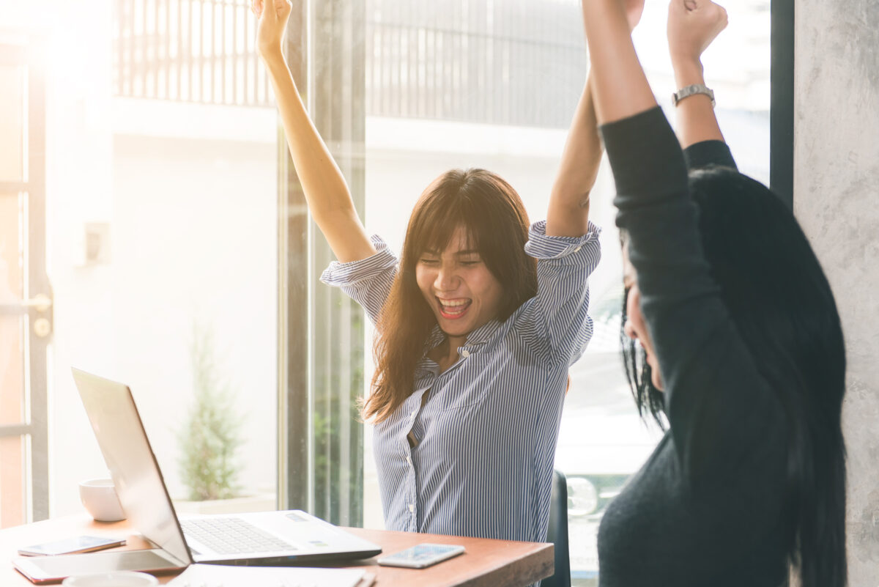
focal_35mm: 70
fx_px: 1710
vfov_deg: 19.5
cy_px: 294
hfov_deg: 28.8
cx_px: 440
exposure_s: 1/125
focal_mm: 70
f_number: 4
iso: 320
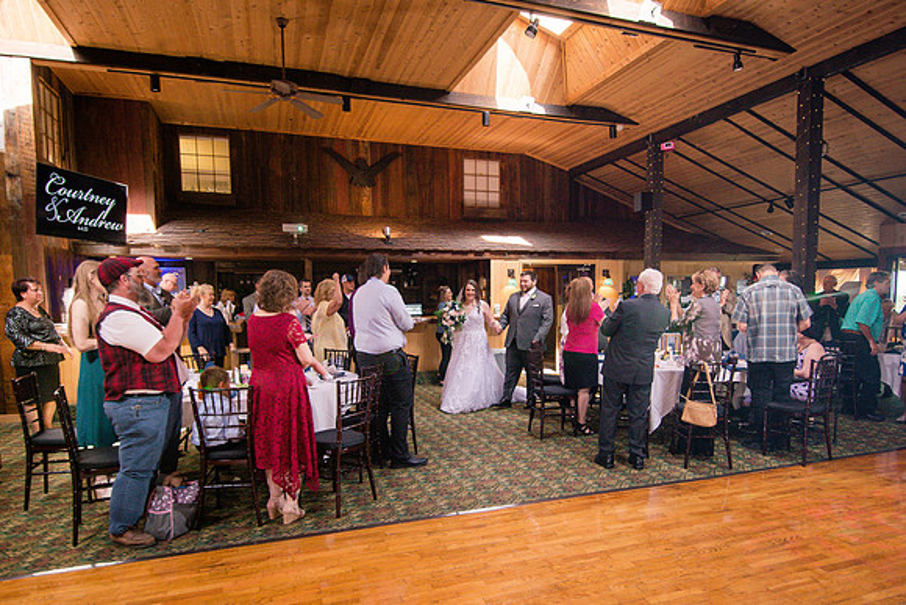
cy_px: 347
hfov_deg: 75.5
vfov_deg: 54.5
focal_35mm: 23
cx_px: 476
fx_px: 585
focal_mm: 19
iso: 1000
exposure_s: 1/200
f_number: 5
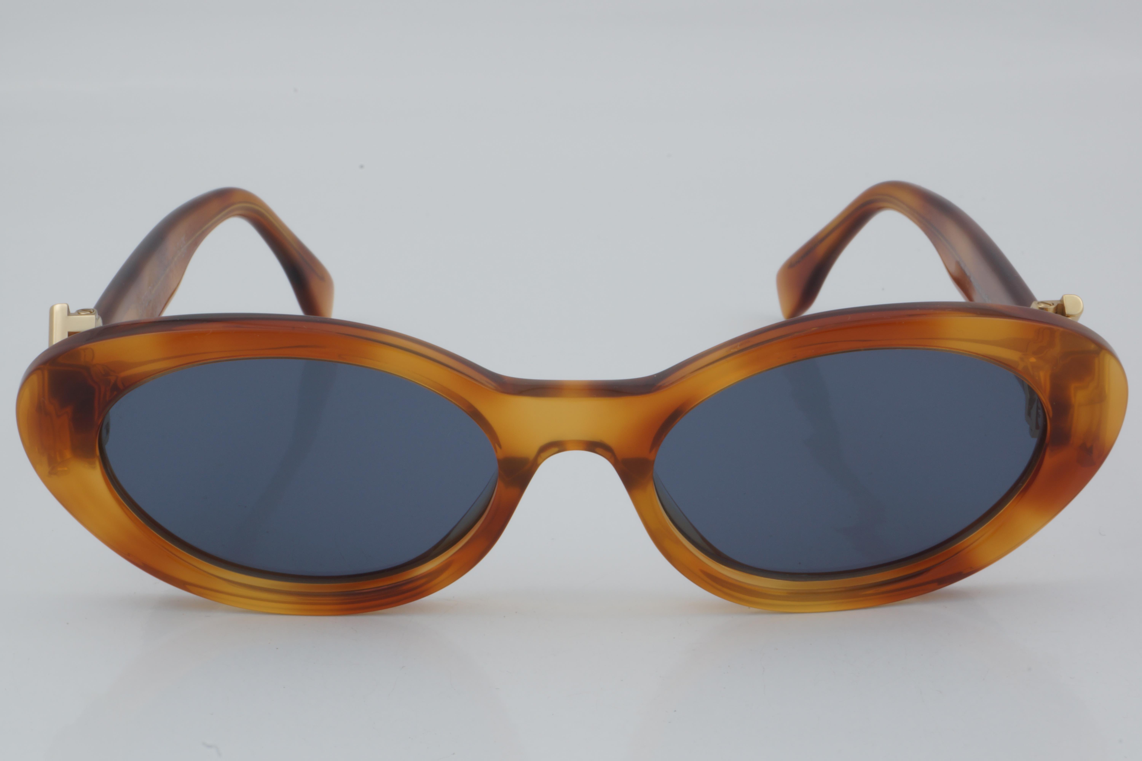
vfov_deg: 16.6
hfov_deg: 24.6
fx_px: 2617
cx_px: 571
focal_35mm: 82
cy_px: 380
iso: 100
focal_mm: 55
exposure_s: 1/4
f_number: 32
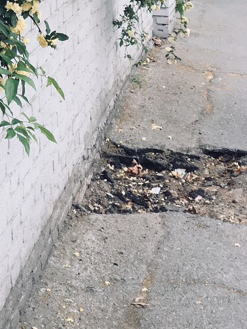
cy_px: -10
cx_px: -88
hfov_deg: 16.5
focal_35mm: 84
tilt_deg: -7.3
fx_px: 799
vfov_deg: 22.3
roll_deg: -0.1
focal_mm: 4.15
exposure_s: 1/100
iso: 40
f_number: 2.2
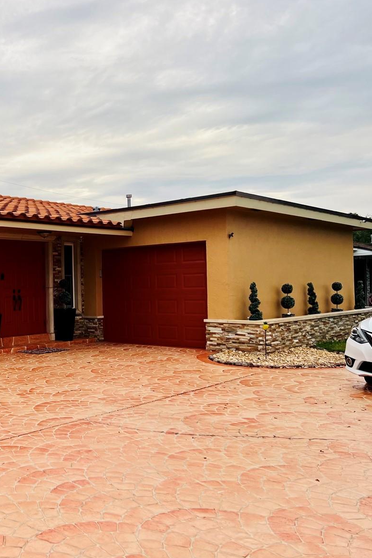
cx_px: 21
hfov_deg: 33.6
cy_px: 274
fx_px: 573
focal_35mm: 37
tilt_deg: +0.7
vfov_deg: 51.9
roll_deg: +0.7
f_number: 1.5
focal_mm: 5.7
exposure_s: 1/256
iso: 40
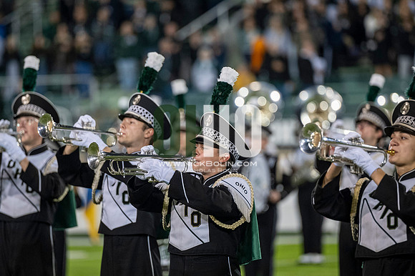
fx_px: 3456
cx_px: 208
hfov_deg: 6.9
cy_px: 138
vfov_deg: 4.6
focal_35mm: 300
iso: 1000
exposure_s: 1/500
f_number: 2.8
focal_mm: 200
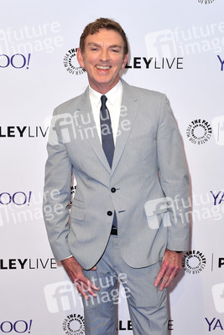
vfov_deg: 46.4
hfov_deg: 31.9
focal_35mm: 42
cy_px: 168
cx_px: 112
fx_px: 392
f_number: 4
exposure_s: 1/320
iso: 400
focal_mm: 42
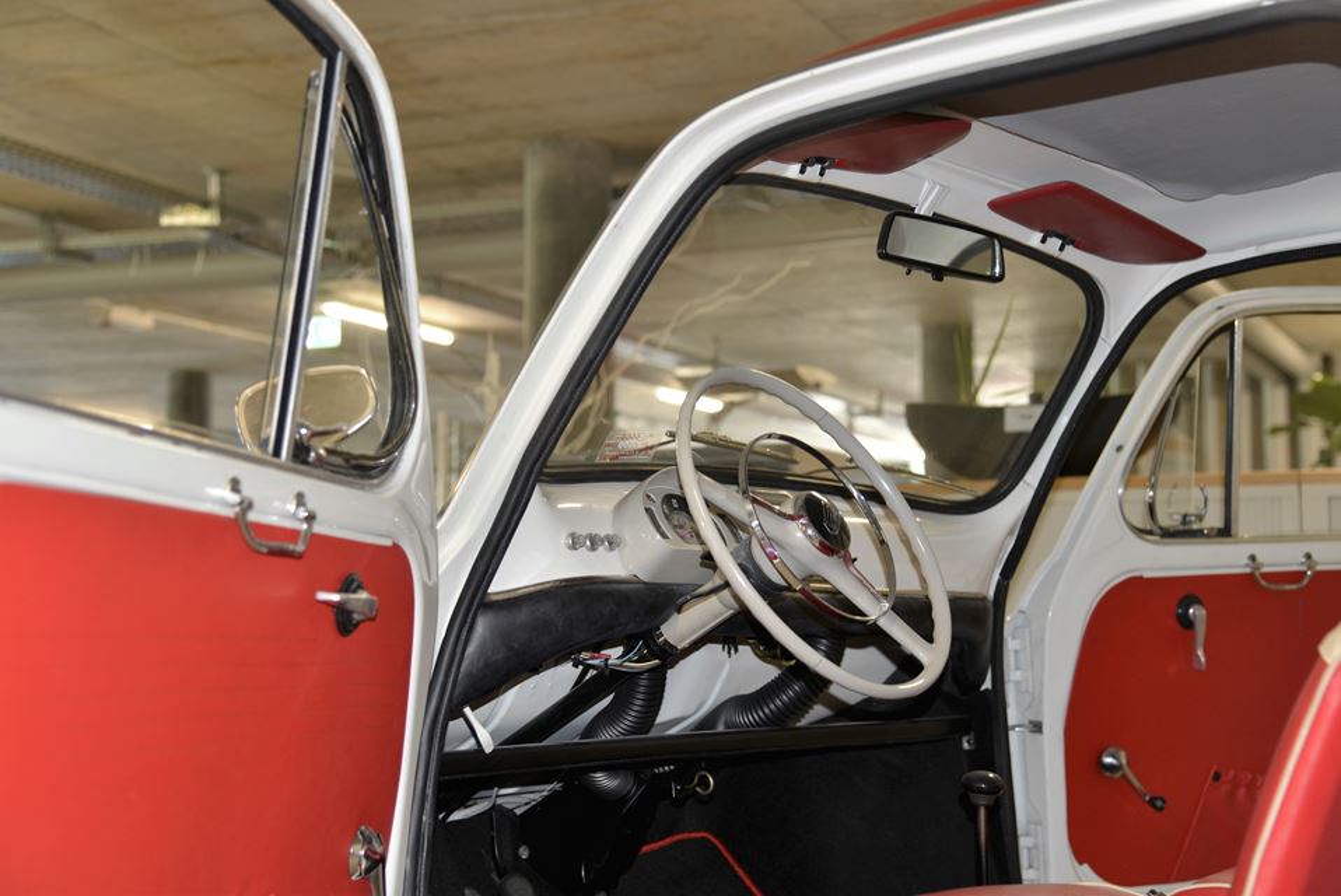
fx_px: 1864
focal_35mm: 50
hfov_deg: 39.6
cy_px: 448
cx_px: 670
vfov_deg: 27.0
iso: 800
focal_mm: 50
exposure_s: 1/60
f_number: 4
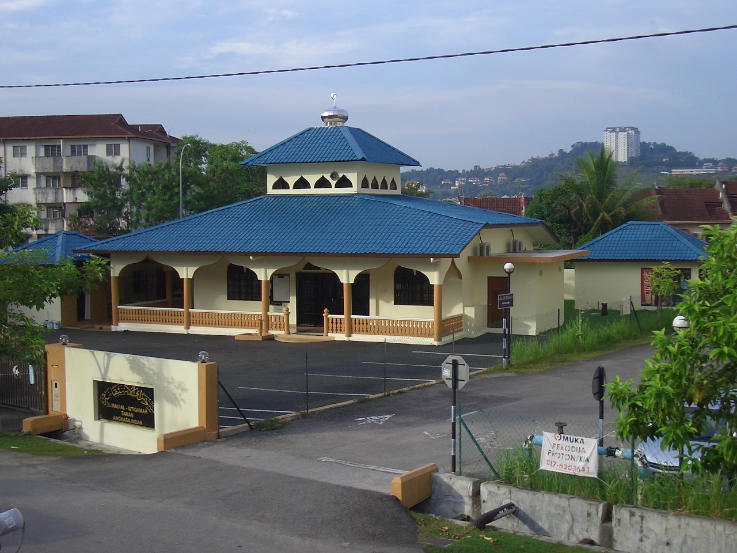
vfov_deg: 29.7
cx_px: 368
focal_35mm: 49
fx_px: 1043
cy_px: 276
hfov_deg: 38.9
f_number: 3.1
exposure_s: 1/640
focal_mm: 8.2
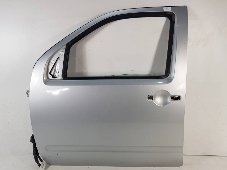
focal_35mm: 26
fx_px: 170
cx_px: 114
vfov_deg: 53.1
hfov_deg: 67.3
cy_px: 85
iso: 40
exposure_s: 1/120
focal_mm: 4.2
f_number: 1.7
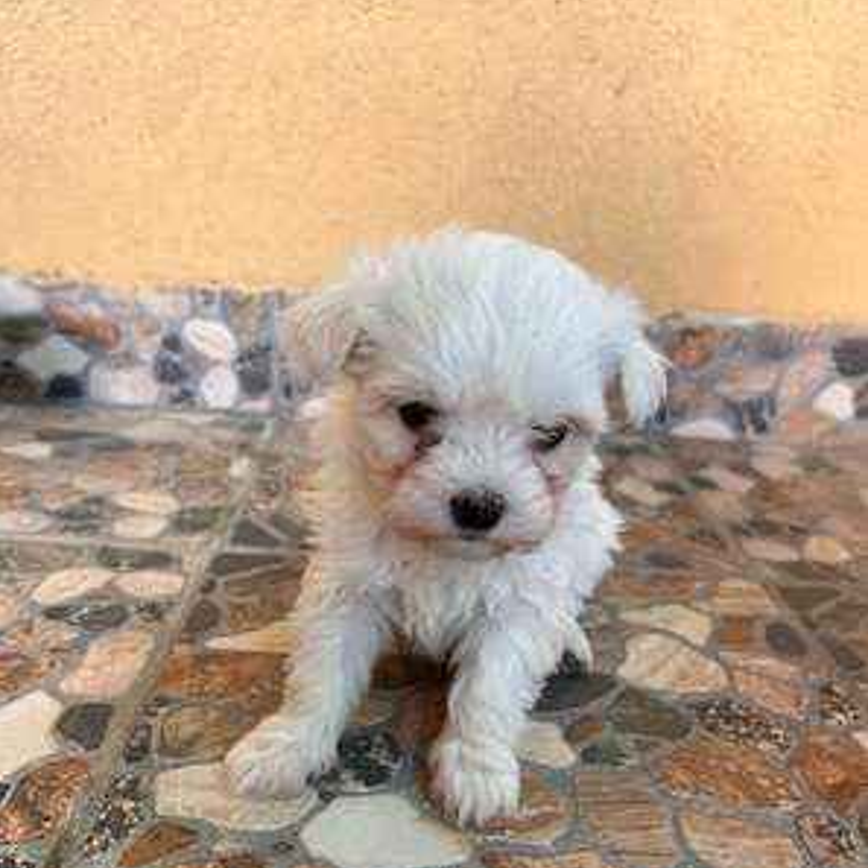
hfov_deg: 52.5
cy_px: 561
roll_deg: -5.0
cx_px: 433
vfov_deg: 51.8
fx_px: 879
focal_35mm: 31
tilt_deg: -20.9
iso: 64
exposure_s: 1/121
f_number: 1.5
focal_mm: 5.7
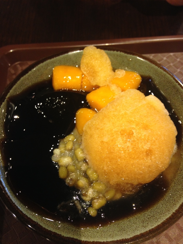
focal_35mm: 33
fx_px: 233
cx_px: 92
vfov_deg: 55.4
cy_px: 122
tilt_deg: -63.6
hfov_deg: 42.9
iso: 125
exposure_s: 1/20
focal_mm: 4.12
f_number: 2.4
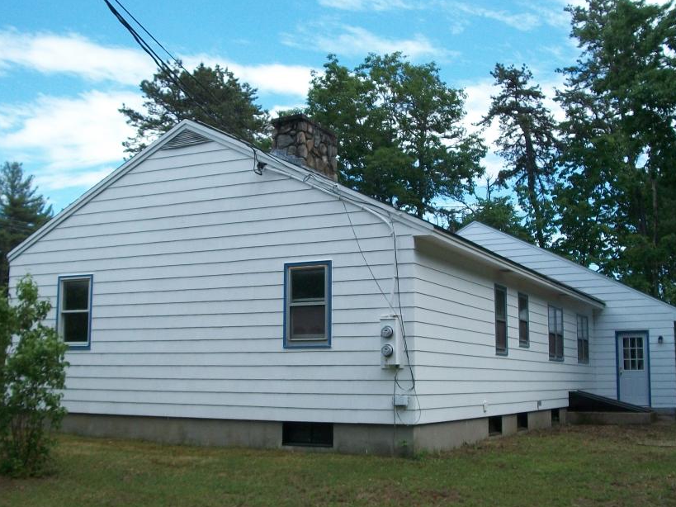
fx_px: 781
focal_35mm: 40
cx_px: 328
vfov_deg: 35.9
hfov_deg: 46.8
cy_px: 248
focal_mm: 5.7
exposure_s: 1/800
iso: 80
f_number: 2.9
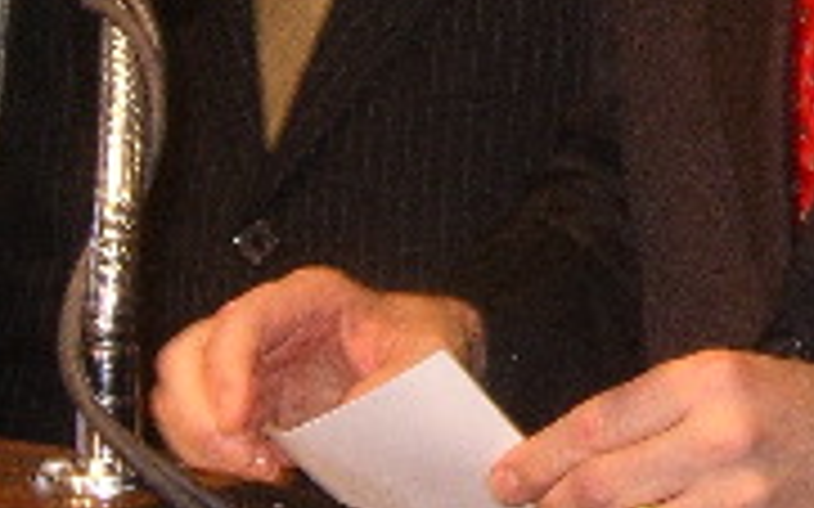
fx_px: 6986
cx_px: 926
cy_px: -351
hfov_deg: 6.6
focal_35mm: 315
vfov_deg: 4.1
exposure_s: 1/60
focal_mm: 17.4
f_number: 3.6
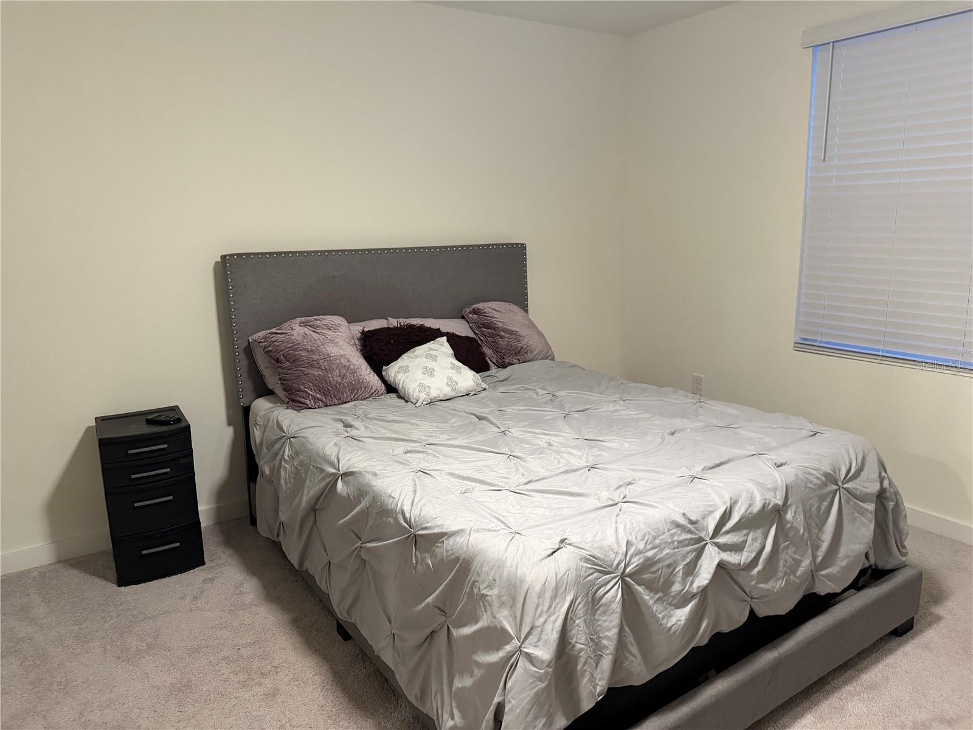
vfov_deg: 56.8
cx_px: 486
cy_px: 365
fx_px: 675
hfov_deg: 71.6
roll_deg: +2.1
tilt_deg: -9.5
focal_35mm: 24
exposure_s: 1/60
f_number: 1.78
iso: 640
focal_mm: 6.76
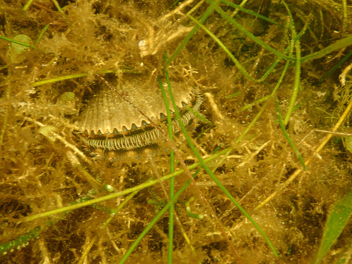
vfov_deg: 23.7
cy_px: 132
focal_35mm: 62
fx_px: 630
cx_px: 176
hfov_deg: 31.2
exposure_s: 1/100
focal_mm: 11.09
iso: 200
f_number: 3.6
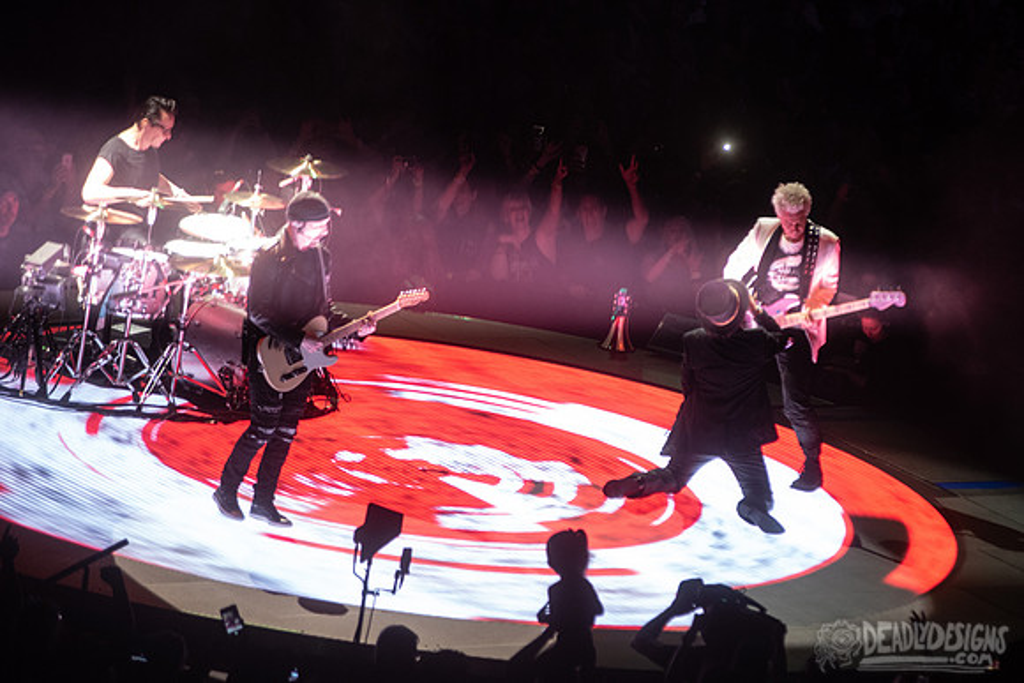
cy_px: 305
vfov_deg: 5.3
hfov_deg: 7.9
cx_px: 644
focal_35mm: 261
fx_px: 7437
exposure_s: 1/500
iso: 2000
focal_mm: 200
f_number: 2.8
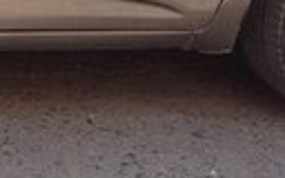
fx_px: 1398
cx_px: -238
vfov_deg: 7.1
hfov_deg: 10.8
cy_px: -121
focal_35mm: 180
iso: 50
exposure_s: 1/645
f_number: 2.4
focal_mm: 4.12
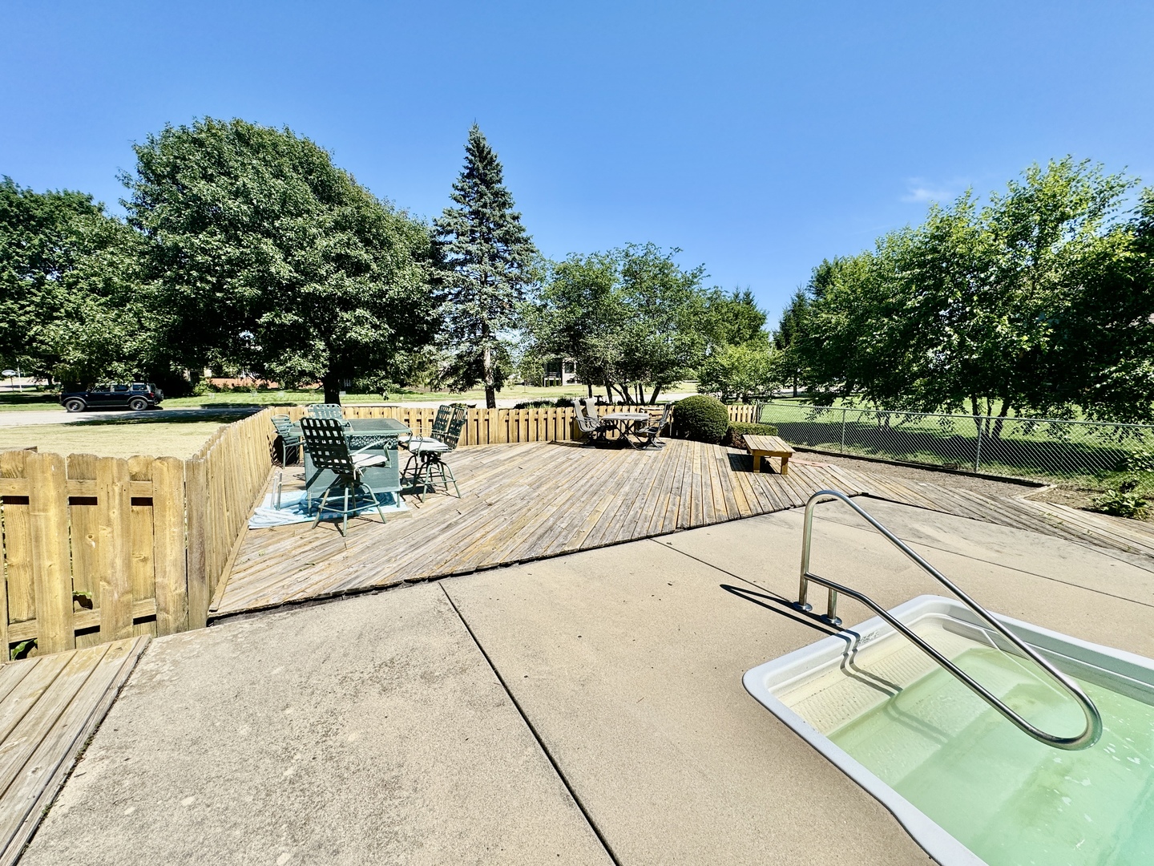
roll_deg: -1.0
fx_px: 467
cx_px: 577
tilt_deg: -7.6
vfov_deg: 85.7
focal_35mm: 14
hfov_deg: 102.1
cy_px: 433
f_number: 2.2
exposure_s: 1/1927
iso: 50
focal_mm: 2.22
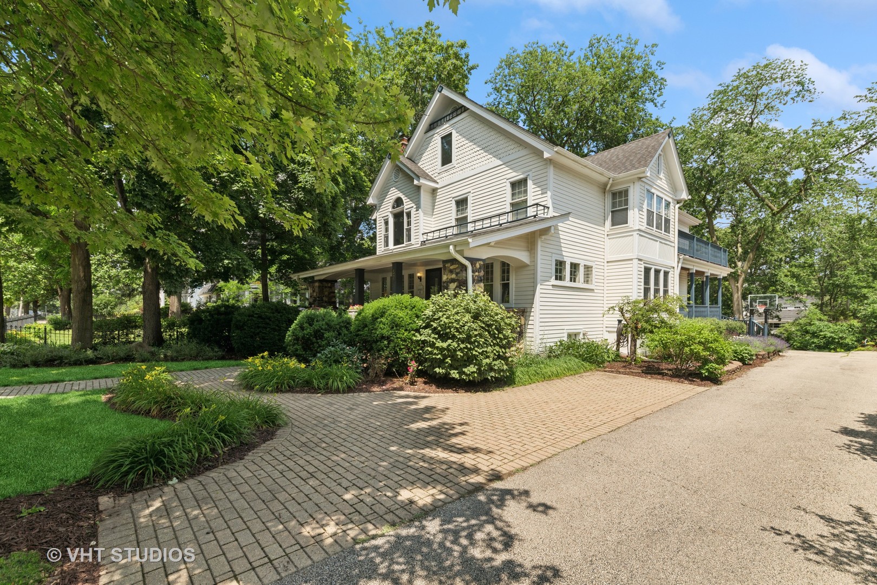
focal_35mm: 15
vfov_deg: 77.3
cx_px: 438
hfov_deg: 100.4
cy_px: 292
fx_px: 365
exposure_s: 1/160
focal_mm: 15
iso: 100
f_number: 13
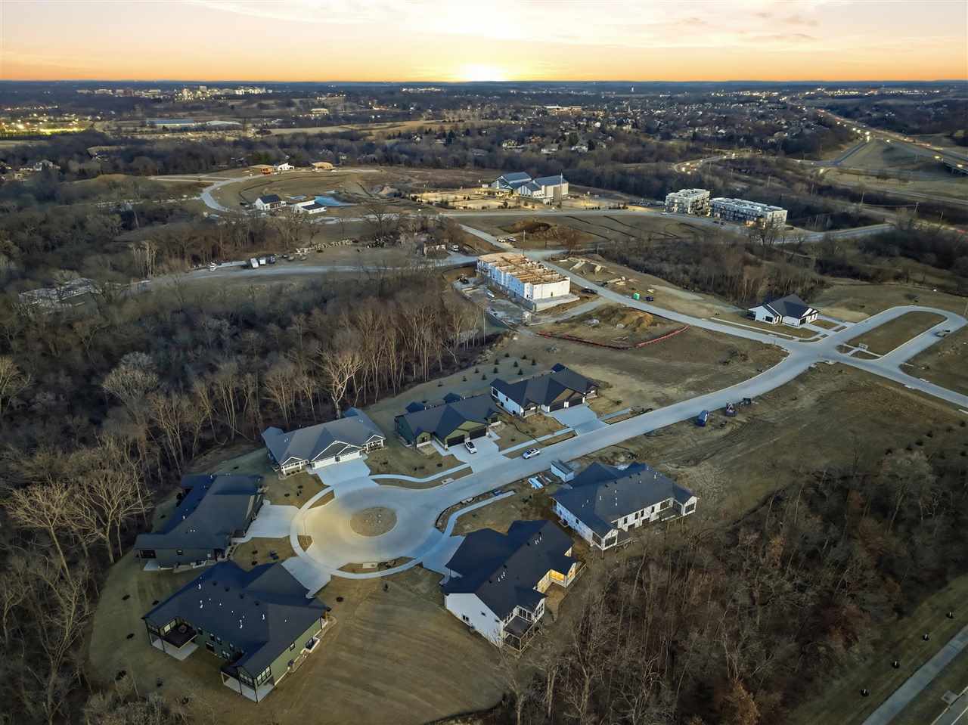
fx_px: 671
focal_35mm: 24
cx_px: 484
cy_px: 362
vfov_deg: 56.8
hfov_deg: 71.6
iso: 400
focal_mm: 12.3
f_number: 2.8
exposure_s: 1/15
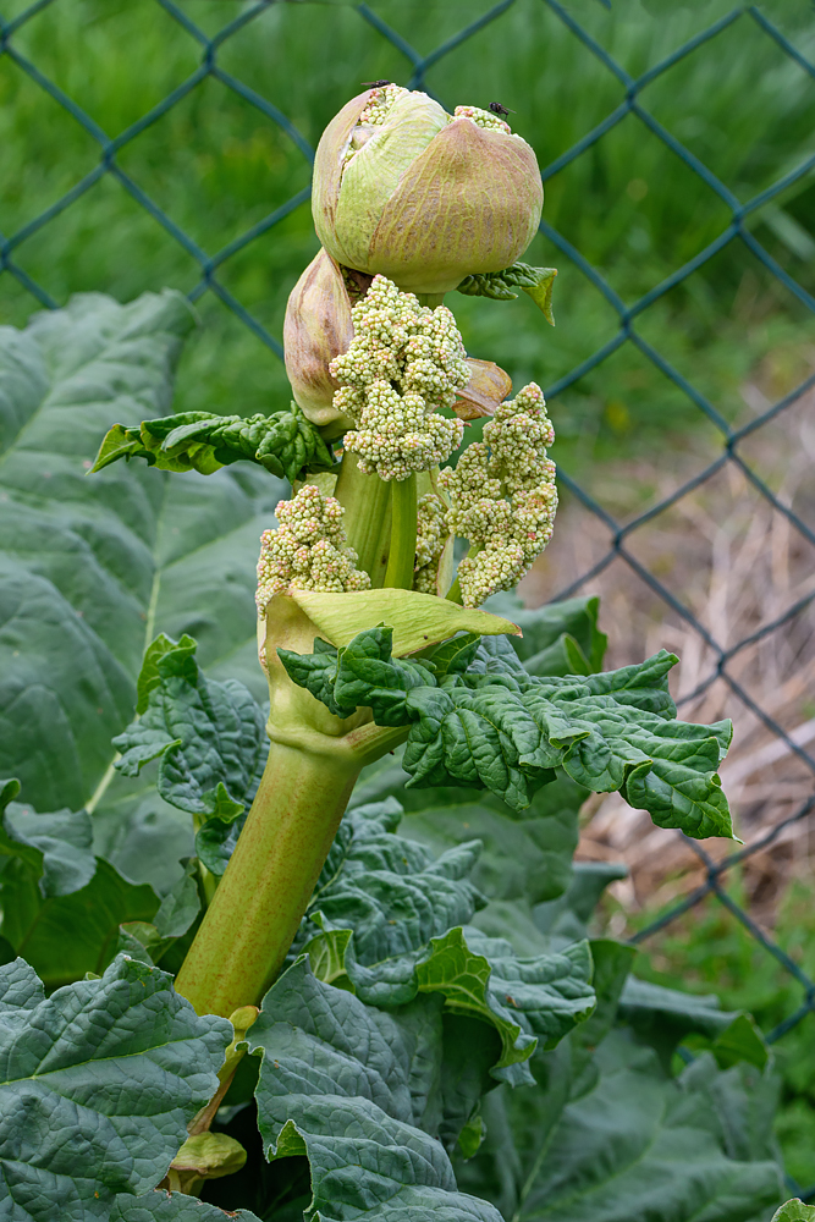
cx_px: 408
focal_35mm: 135
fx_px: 4582
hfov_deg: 10.2
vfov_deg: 15.2
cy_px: 611
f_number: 11
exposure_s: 1/160
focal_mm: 90
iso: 400
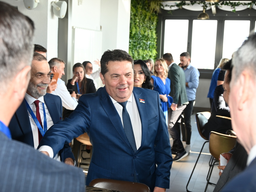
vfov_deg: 29.1
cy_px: 96
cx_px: 112
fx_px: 370
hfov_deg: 38.1
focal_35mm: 50
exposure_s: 1/60
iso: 500
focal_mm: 46
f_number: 5.6
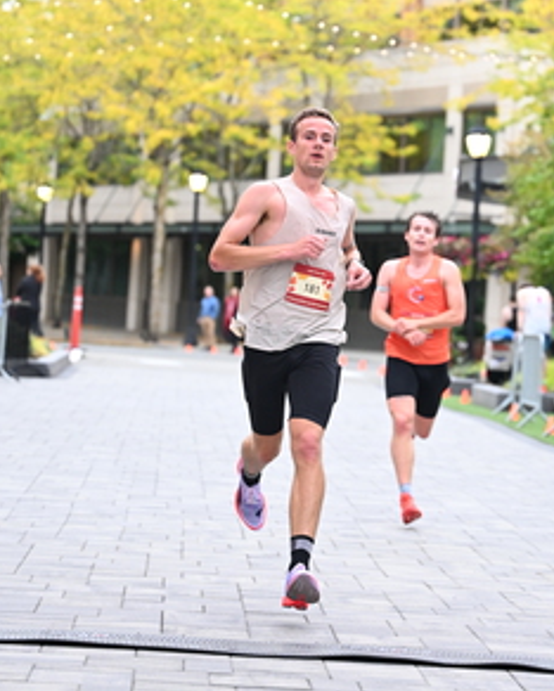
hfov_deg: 10.6
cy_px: 241
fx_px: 2969
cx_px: 399
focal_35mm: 145
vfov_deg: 13.3
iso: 1600
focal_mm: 82
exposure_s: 1/640
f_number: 2.8
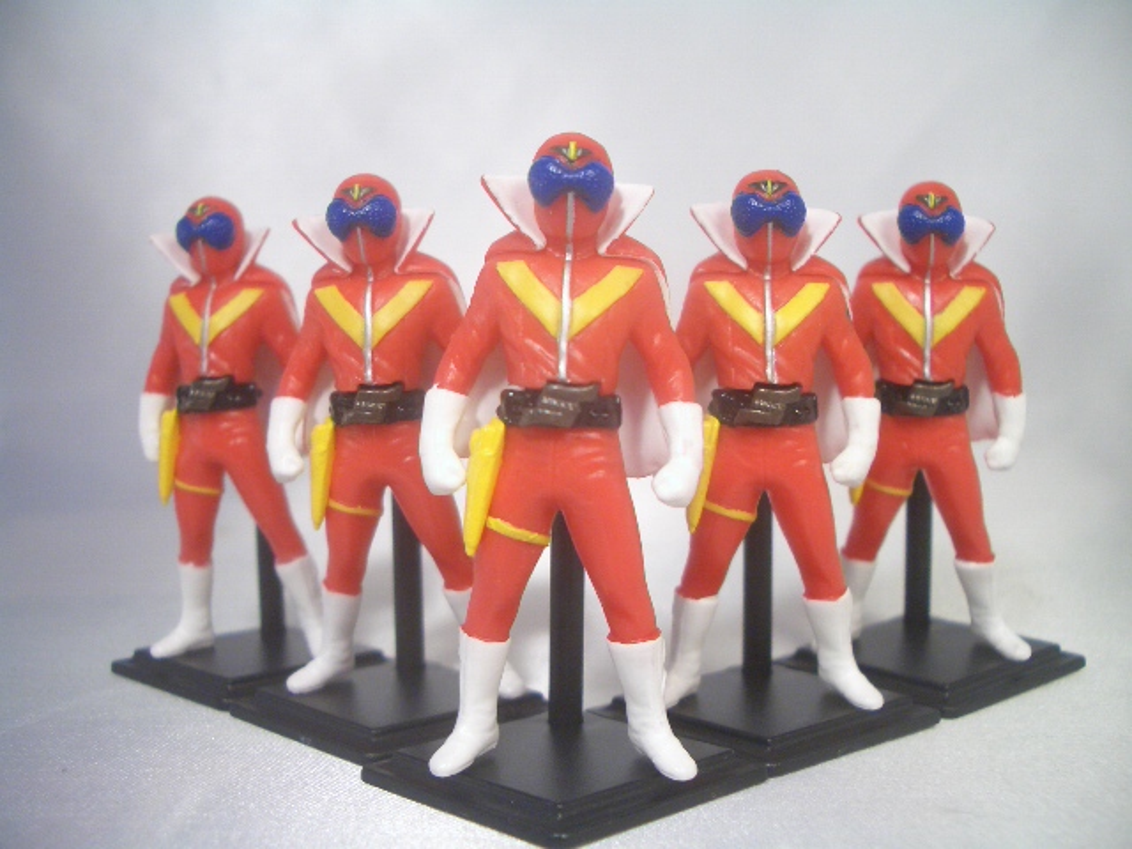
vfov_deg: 40.7
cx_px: 566
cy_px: 424
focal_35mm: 35
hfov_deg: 52.6
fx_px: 1145
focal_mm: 5.8
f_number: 2.6
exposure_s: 1/80
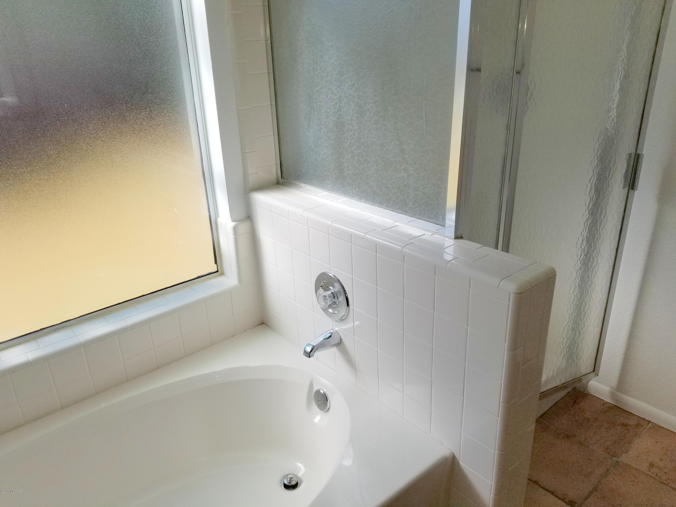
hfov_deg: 67.3
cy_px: 254
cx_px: 338
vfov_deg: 53.1
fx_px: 508
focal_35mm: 26
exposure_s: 1/1352
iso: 50
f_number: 1.7
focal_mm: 4.3
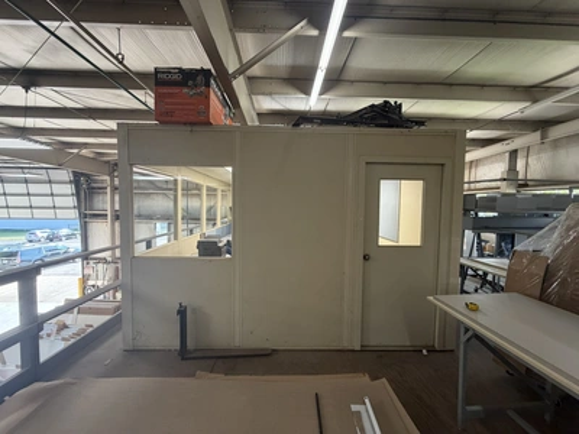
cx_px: 290
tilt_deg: -2.7
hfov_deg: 102.1
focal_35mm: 14
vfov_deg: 85.7
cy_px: 217
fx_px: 234
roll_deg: -0.5
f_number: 2.2
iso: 250
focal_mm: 2.22
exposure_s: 1/121
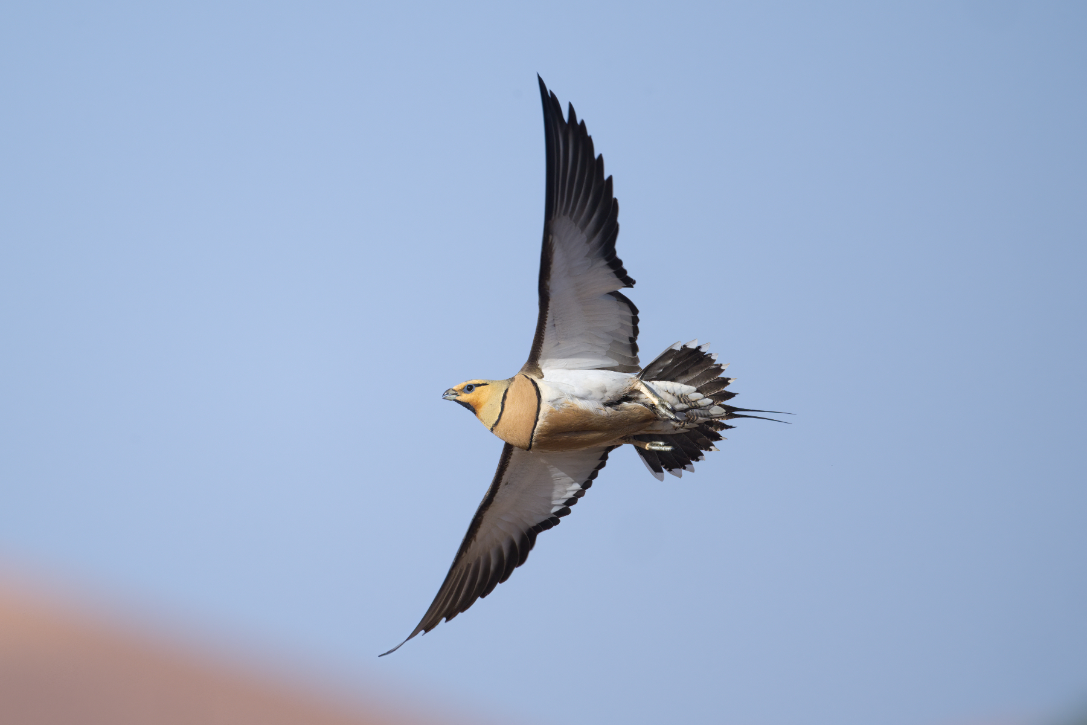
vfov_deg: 1.6
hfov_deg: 2.5
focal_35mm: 840
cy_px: 362
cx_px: 544
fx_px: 25361
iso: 1000
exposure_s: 1/4000
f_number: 9
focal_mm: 840
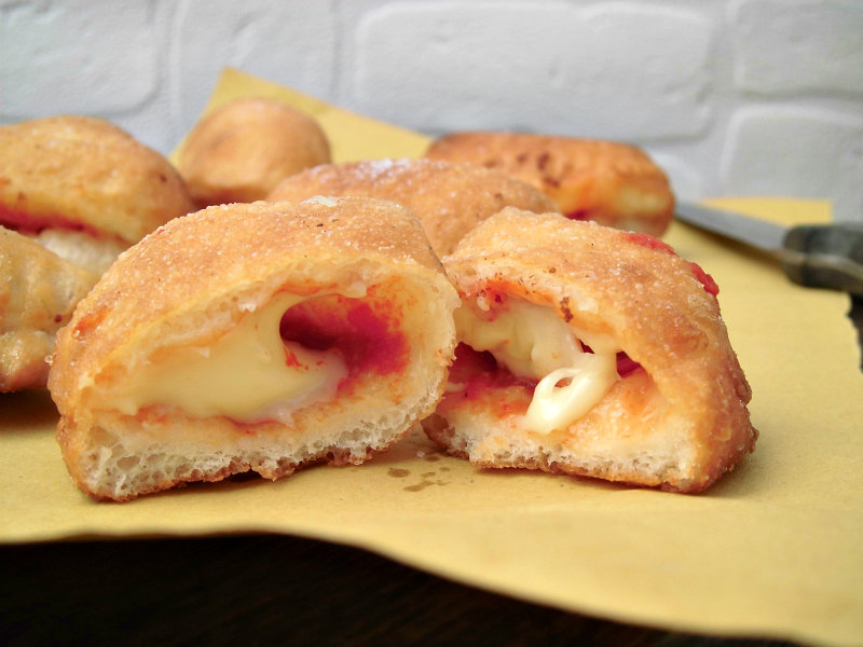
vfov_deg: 30.9
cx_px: 432
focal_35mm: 47
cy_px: 324
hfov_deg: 40.4
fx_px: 1172
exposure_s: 1/200
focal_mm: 8.3
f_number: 3.4
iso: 100
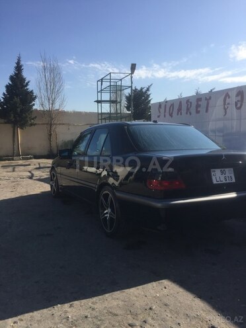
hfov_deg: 48.2
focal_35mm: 29
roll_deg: +0.8
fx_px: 275
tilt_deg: -5.7
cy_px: 164
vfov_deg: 61.7
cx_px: 123
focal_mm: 4.15
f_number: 2.2
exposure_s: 1/2198
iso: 32
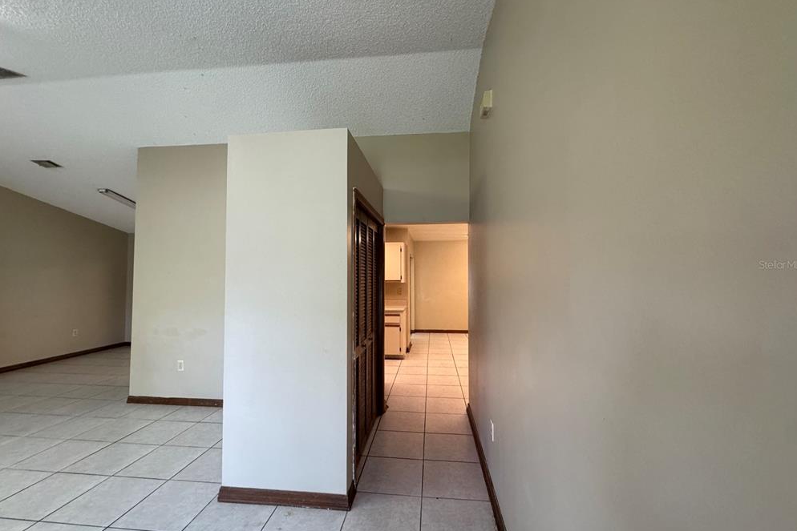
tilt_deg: +2.2
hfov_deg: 100.4
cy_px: 264
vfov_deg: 77.3
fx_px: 332
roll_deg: +0.4
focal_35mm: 15
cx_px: 397
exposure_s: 1/120
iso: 320
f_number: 2.2
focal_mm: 2.22
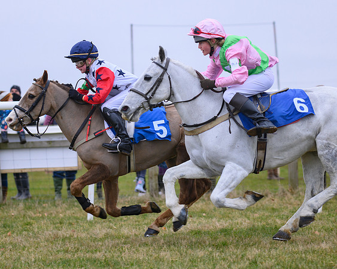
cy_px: 134
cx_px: 145
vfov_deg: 10.3
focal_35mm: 150
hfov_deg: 12.8
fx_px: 1498
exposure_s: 1/800
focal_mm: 120
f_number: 4
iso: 800
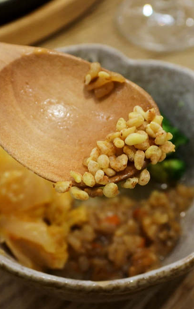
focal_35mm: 42
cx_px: 94
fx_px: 355
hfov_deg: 30.6
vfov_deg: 47.2
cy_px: 154
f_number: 3.5
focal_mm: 10
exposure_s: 1/100
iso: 800
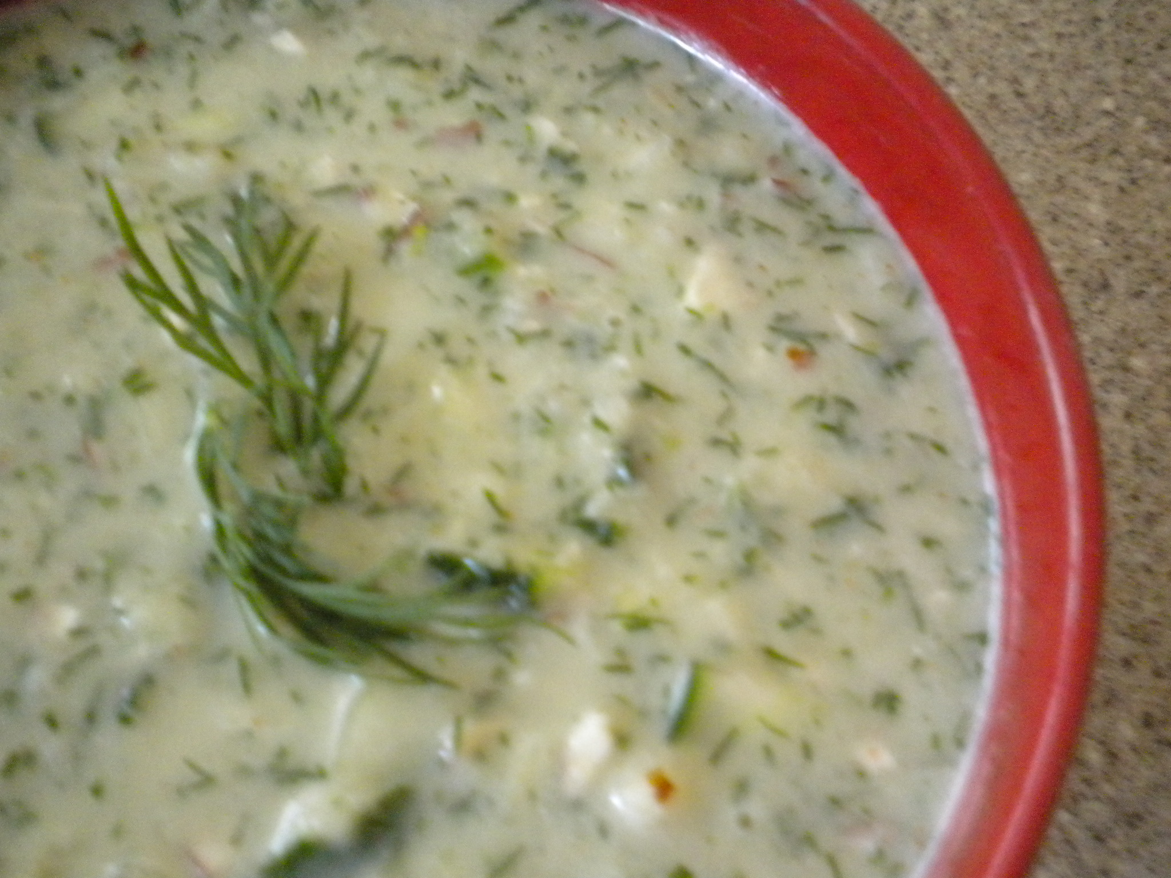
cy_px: 439
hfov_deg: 52.6
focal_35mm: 35
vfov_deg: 40.7
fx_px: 1184
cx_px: 586
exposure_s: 1/4.6
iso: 800
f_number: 3.1
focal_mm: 6.3
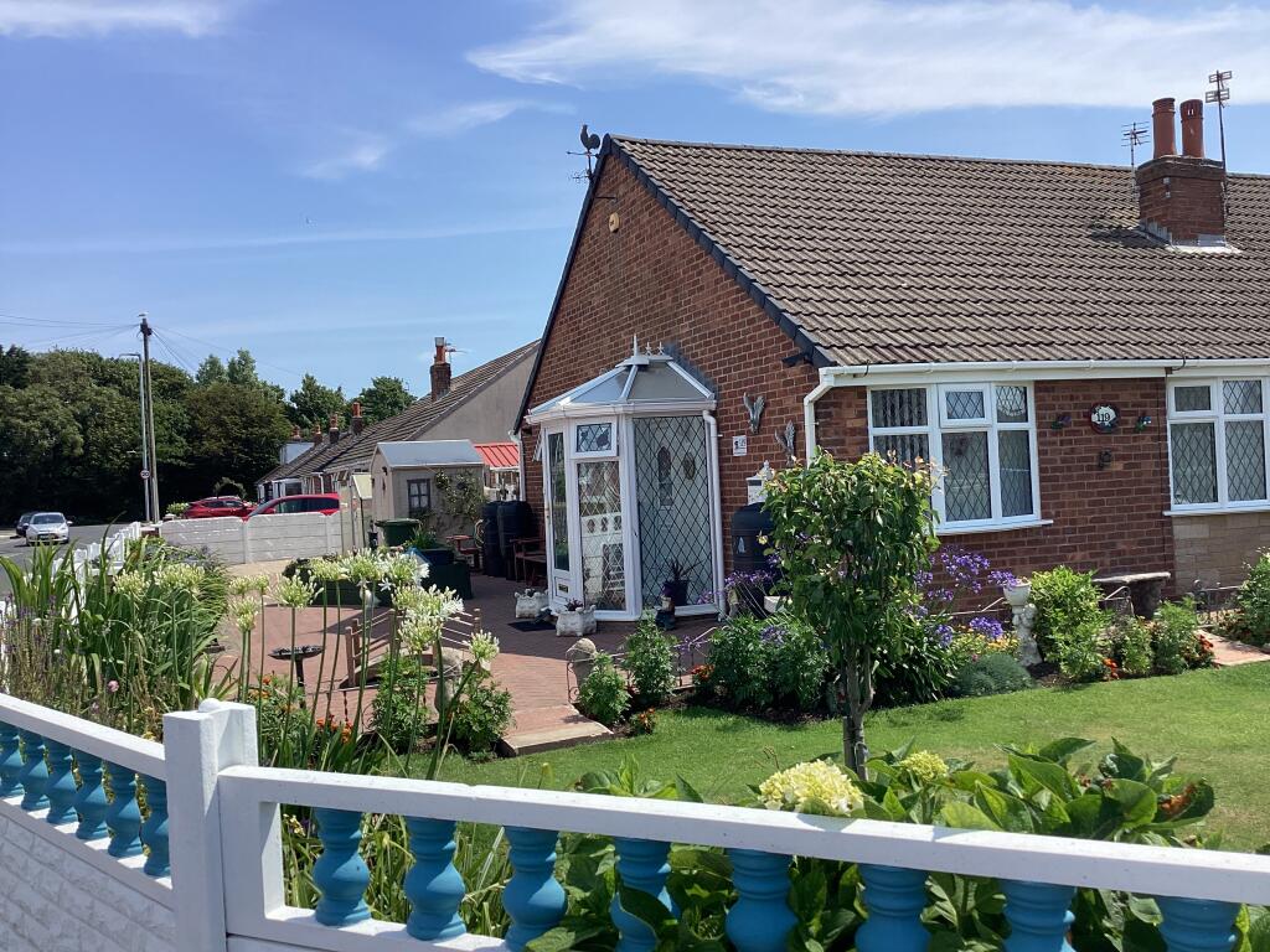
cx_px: 635
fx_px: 1137
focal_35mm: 31
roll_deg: +2.2
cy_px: 476
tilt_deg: -0.1
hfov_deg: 58.4
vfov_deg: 45.4
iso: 25
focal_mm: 3.3
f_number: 2.4
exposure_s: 1/1431
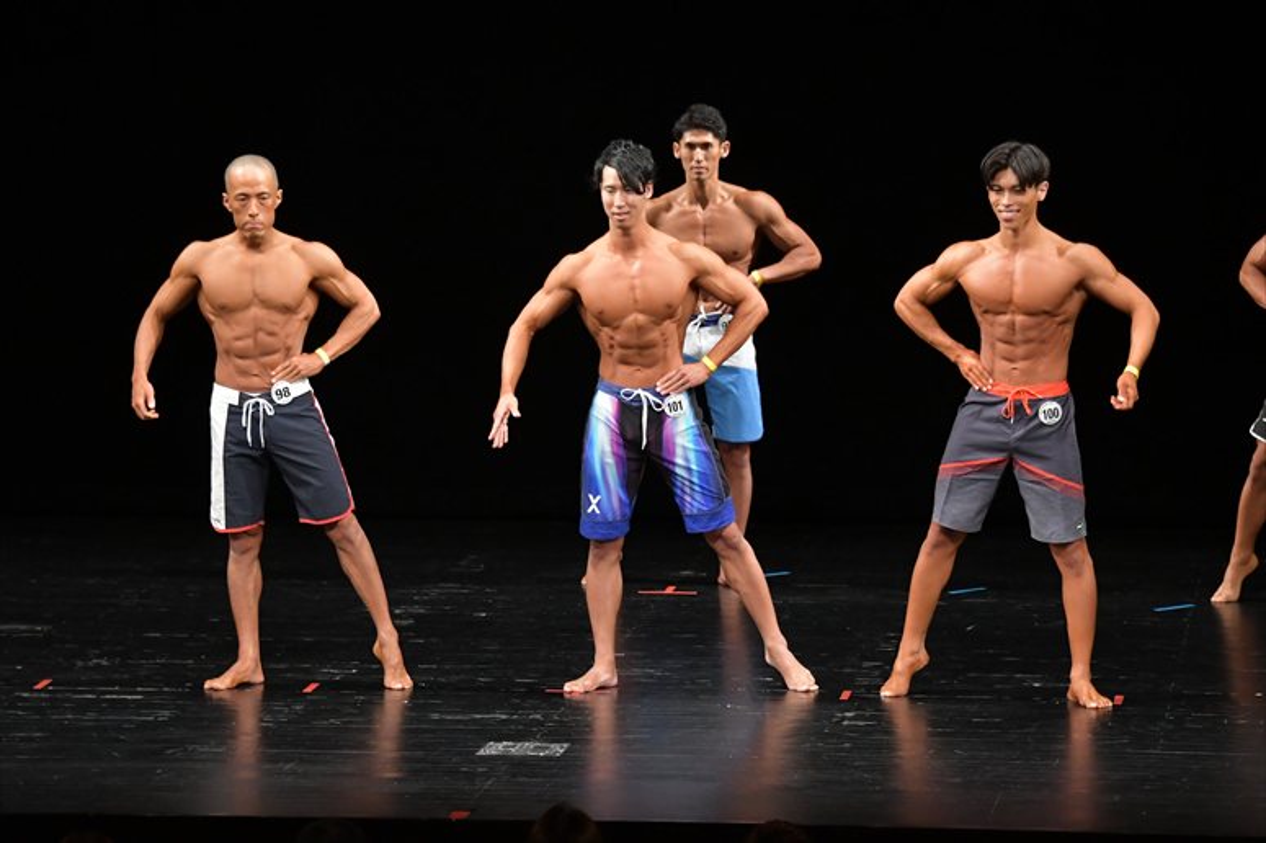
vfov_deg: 6.8
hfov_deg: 10.2
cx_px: 633
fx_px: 7100
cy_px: 422
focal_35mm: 202
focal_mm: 135
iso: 3200
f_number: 5.6
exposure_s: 1/400
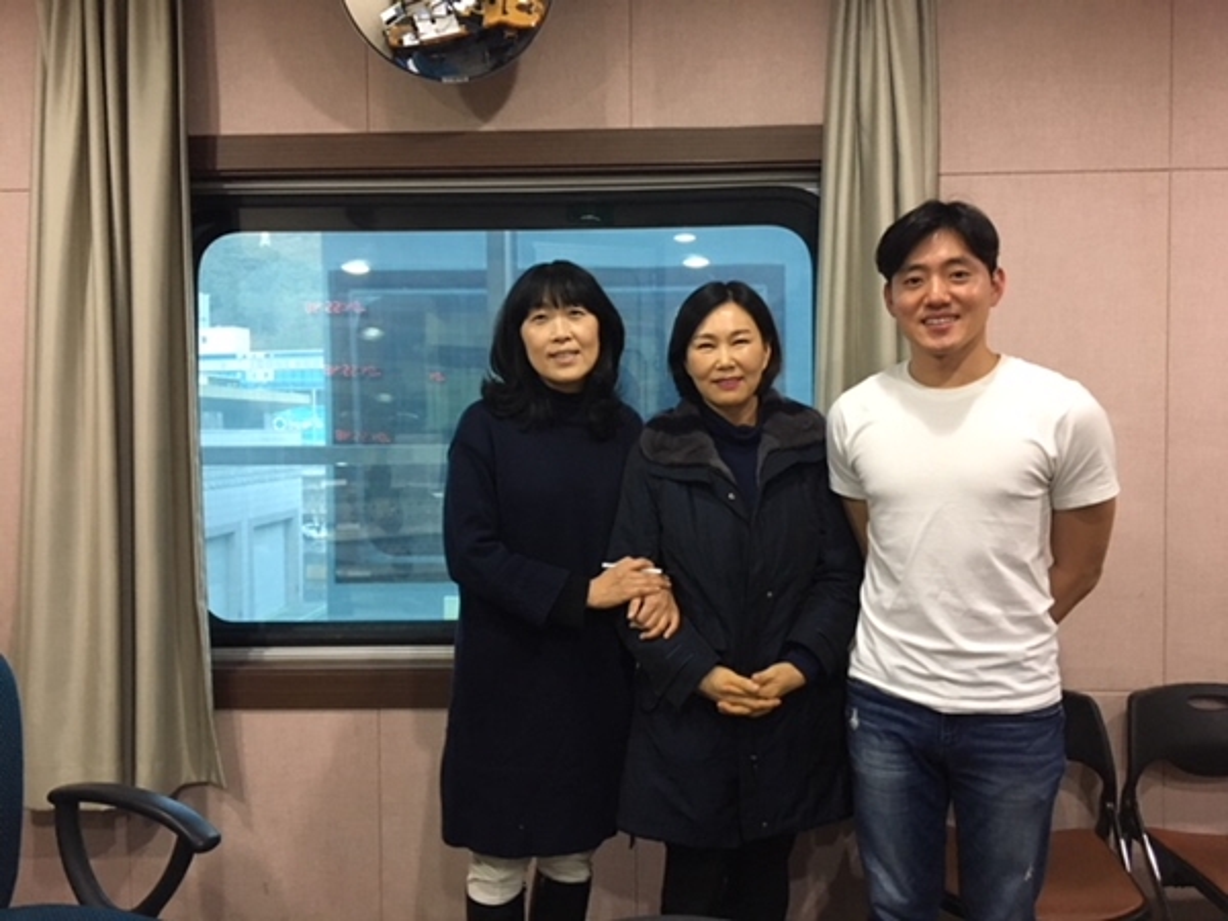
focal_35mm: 29
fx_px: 1029
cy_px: 460
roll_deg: +0.9
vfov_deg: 48.2
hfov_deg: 61.7
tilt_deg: -1.4
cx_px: 614
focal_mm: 4.15
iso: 200
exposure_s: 1/24
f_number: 2.2
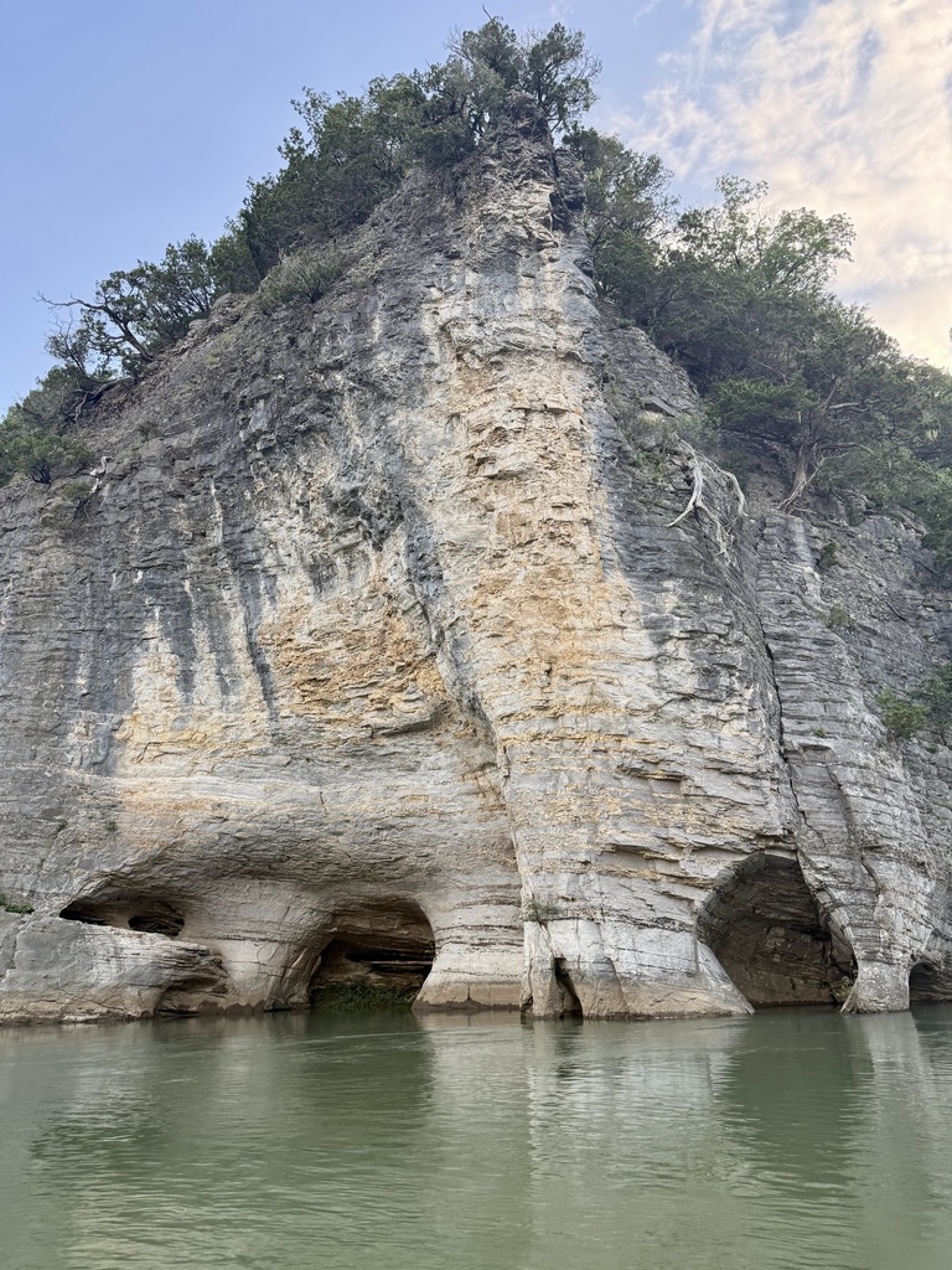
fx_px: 880
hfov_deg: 56.8
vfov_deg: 71.6
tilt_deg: +20.2
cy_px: 635
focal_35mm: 24
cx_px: 476
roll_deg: +1.1
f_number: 1.78
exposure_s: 1/571
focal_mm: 6.76
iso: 100
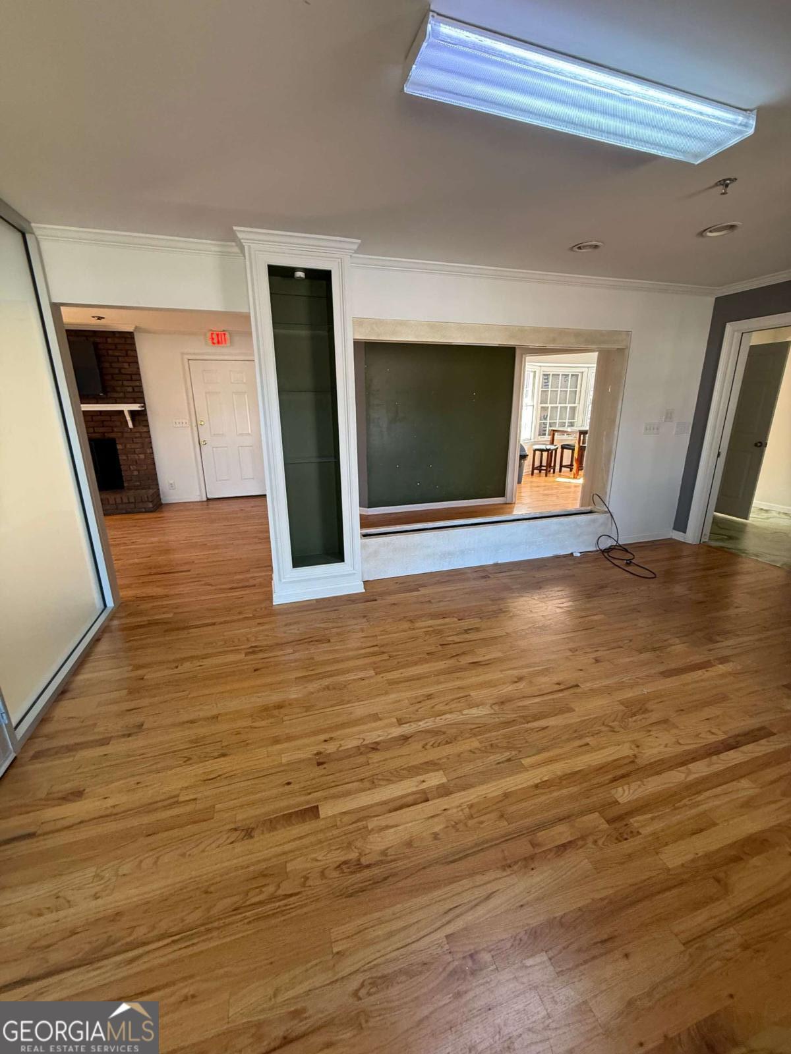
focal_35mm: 14
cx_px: 396
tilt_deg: -13.8
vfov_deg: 102.1
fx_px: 427
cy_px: 527
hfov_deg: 85.7
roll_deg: +0.3
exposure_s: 1/60
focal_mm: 2.22
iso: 200
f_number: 2.2
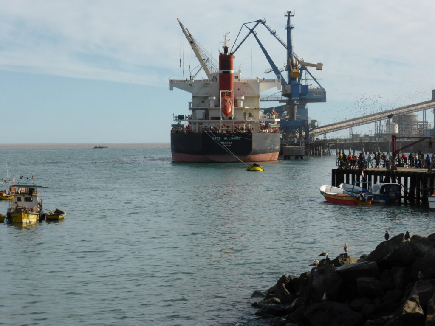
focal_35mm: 85
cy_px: 163
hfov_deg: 23.0
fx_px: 1068
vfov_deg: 17.4
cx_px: 218
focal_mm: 15.1
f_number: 5.2
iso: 100
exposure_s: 1/640
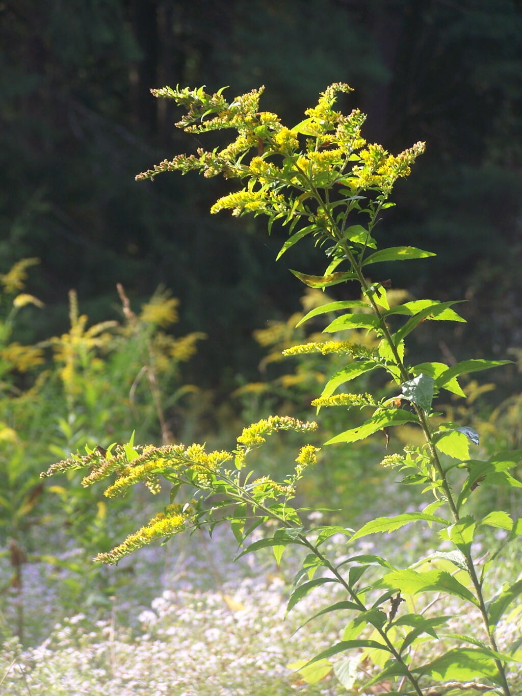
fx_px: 3196
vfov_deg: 12.4
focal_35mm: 159
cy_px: 348
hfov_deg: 9.3
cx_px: 261
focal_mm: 26.4
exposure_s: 1/200
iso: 80
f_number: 3.2
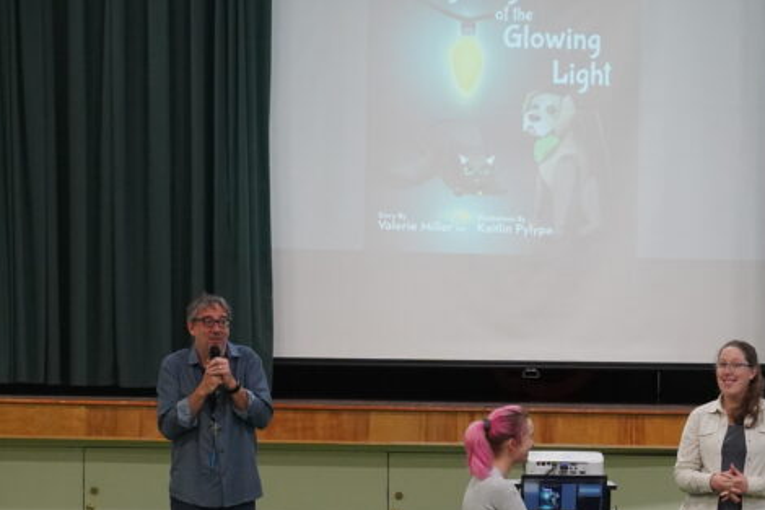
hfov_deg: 12.7
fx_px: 3420
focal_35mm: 161
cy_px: 544
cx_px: 508
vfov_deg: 8.5
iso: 4000
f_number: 5.6
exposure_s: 1/125
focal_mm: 63
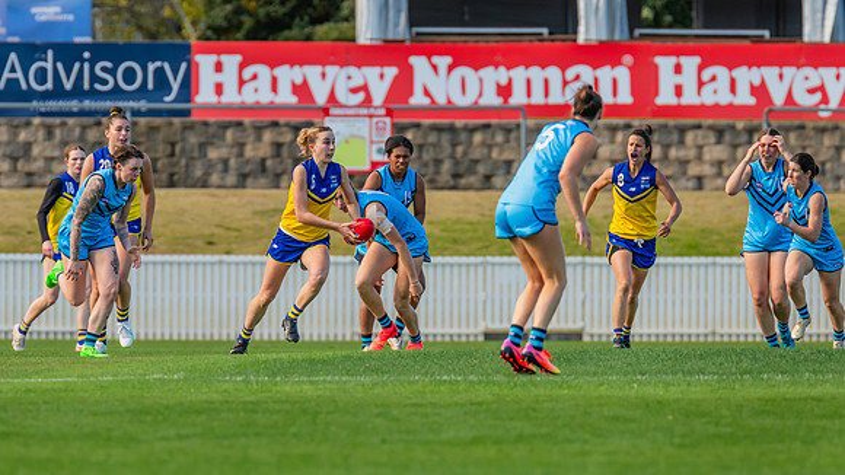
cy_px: 225
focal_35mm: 539
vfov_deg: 2.3
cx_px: 328
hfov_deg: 4.0
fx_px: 12073
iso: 800
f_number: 5.6
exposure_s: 1/1250
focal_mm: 420
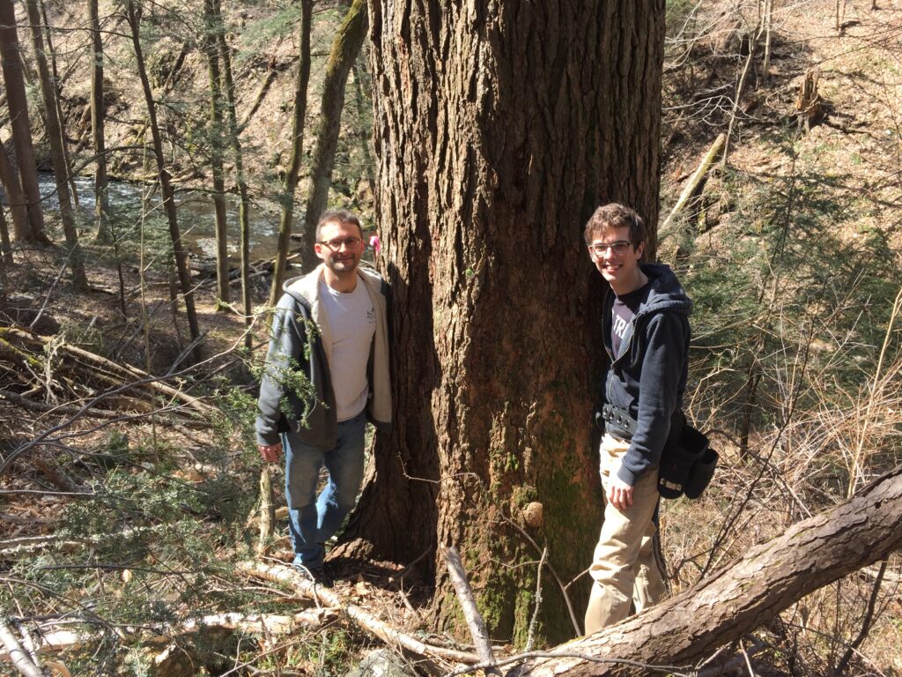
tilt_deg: -23.0
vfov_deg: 48.2
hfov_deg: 61.7
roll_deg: -0.5
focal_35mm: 29
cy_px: 338
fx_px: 756
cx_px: 451
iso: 32
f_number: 2.2
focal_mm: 4.15
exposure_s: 1/347
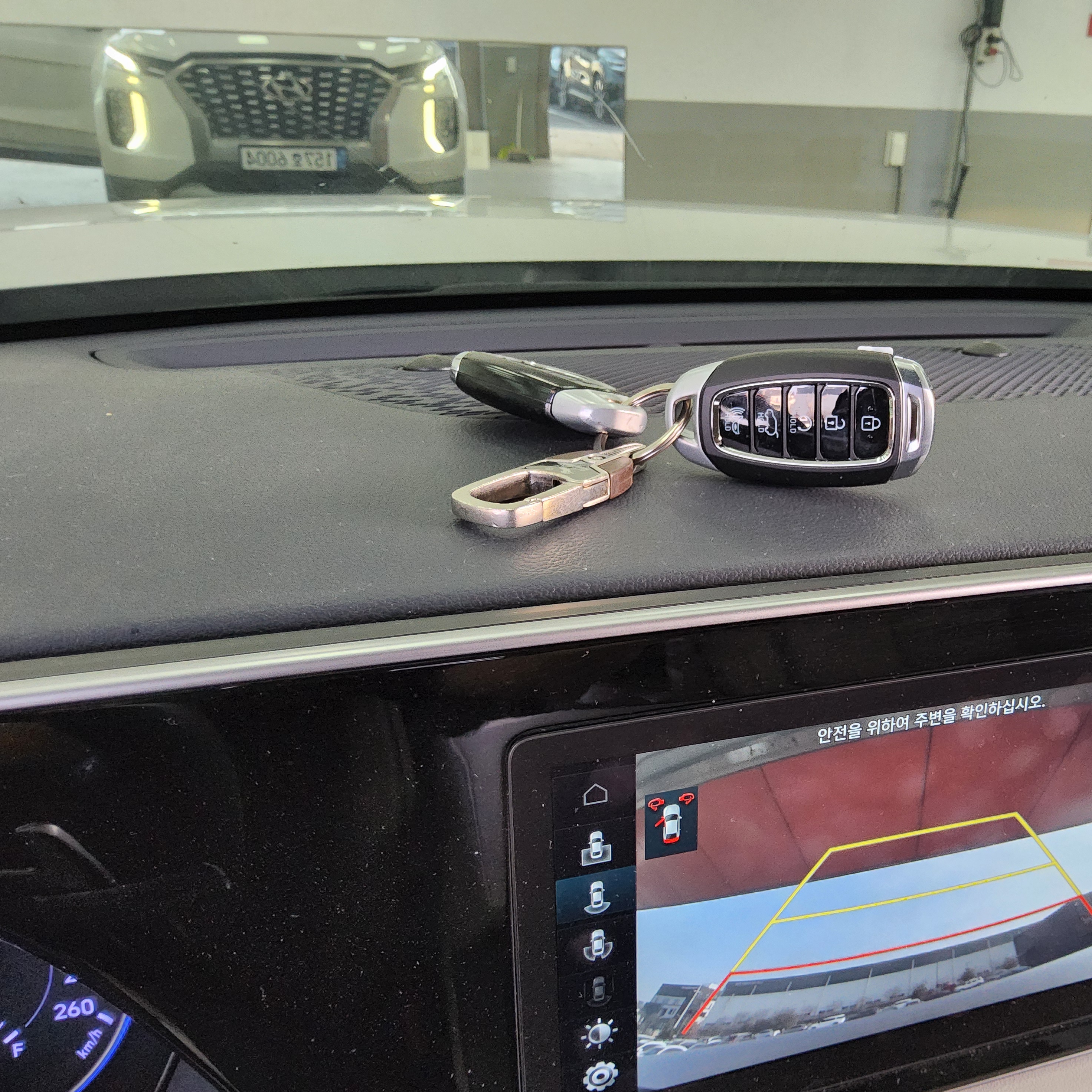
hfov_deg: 51.5
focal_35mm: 31
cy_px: 572
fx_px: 1106
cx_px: 736
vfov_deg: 52.5
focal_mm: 3.08
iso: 320
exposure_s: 1/120
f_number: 2
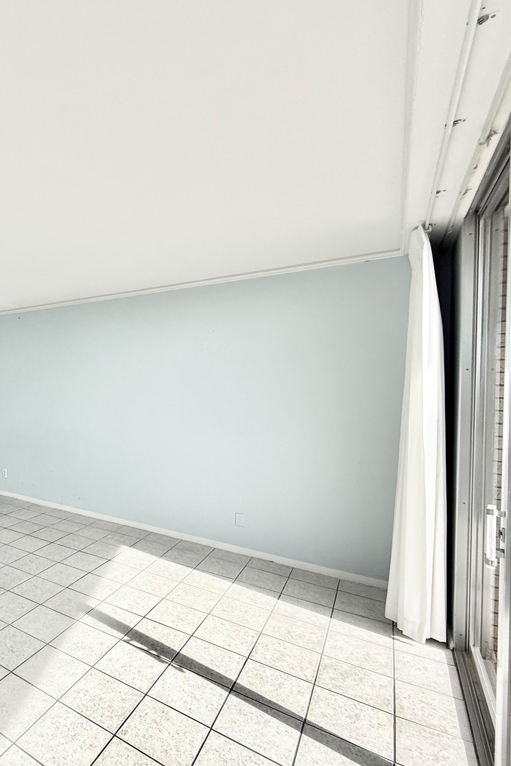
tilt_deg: -1.6
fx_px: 426
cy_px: 387
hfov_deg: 53.1
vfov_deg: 84.0
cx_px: 38
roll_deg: -0.4
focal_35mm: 20
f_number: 2.2
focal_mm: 2.22
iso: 50
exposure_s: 1/413
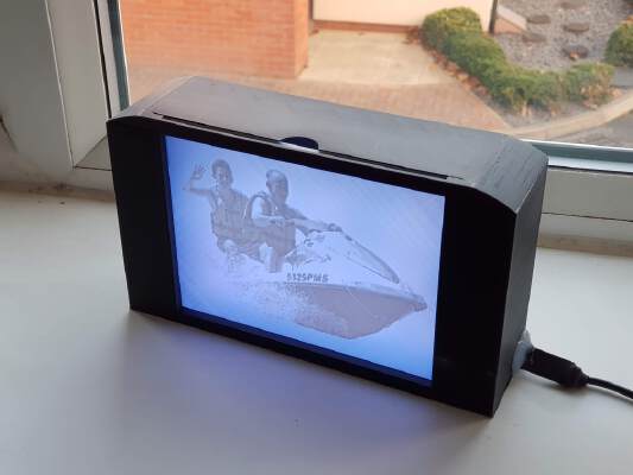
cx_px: 316
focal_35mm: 52
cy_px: 238
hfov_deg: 36.8
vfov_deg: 28.0
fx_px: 951
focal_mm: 6
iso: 64
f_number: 2.4
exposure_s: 1/30
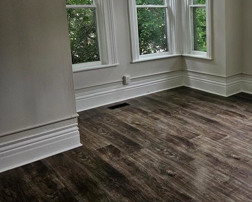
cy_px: 64
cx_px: 211
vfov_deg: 37.8
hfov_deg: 44.0
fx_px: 291
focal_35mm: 39
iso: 125
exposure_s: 1/120
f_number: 1.8
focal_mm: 5.4
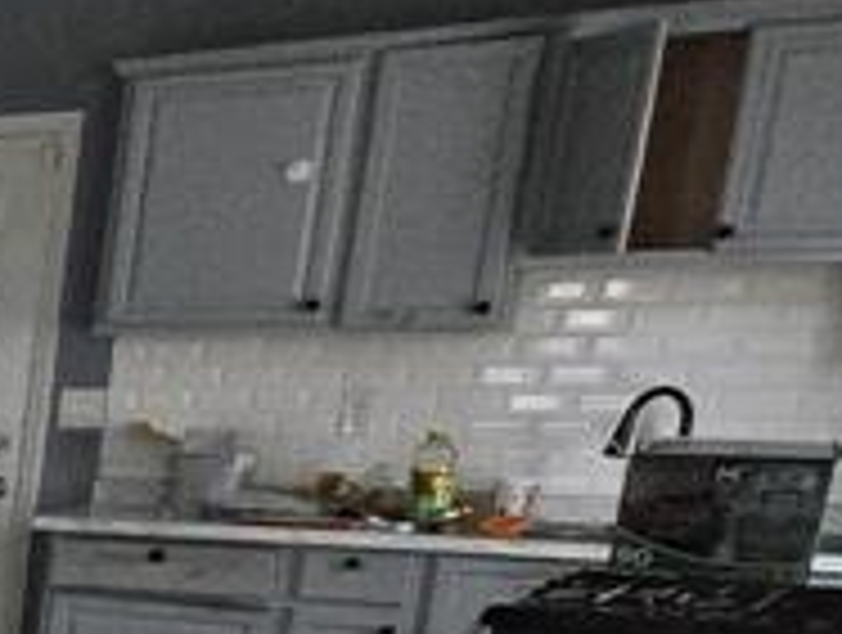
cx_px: -968
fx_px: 1730
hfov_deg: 17.1
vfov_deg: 19.3
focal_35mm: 71
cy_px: 805
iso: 1600
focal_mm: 2.2
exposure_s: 1/60
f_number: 2.2
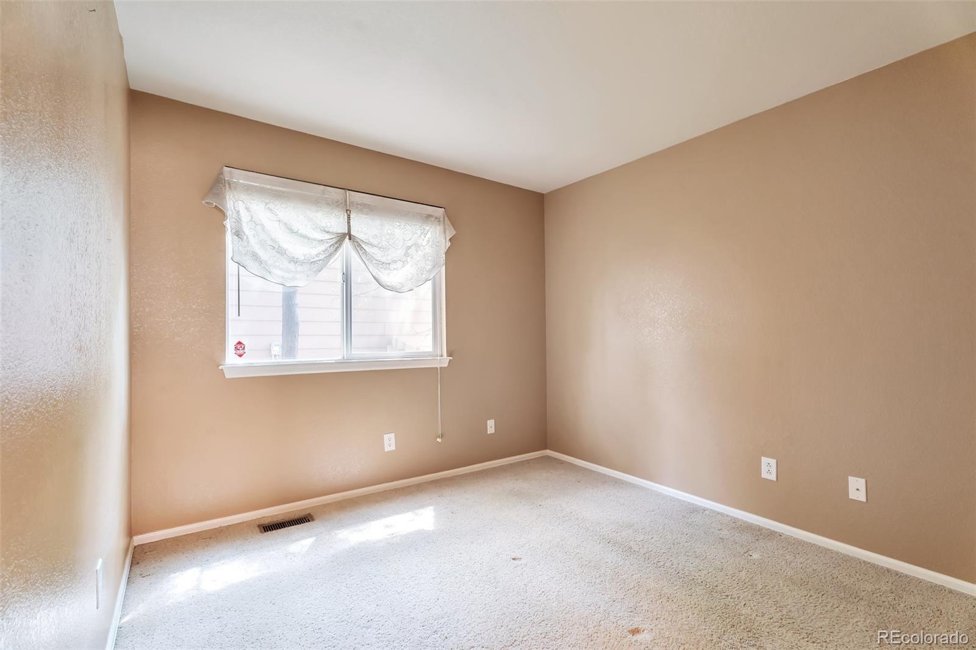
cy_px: 325
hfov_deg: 96.7
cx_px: 488
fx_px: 434
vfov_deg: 73.7
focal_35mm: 16
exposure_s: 1/8
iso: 500
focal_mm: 16
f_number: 8
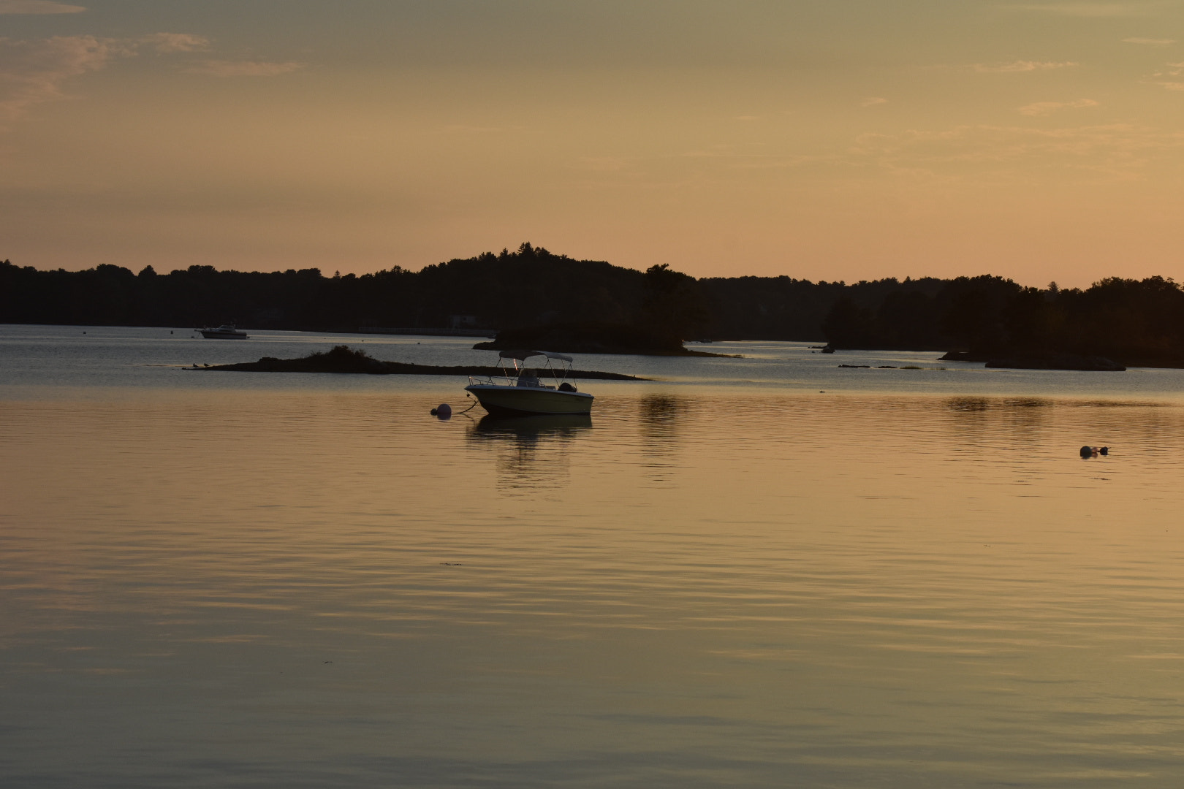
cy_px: 394
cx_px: 592
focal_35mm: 105
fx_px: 3453
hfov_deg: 19.5
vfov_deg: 13.0
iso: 450
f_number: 8
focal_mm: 70
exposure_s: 1/1000
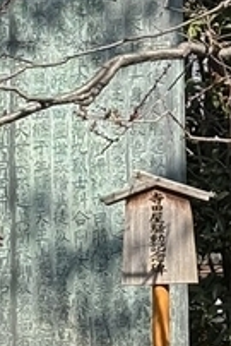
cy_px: -43
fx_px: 3084
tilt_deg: +8.4
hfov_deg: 4.3
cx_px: 209
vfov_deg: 6.4
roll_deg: +1.5
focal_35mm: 321
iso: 50
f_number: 1.6
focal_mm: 5.96
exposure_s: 1/1196
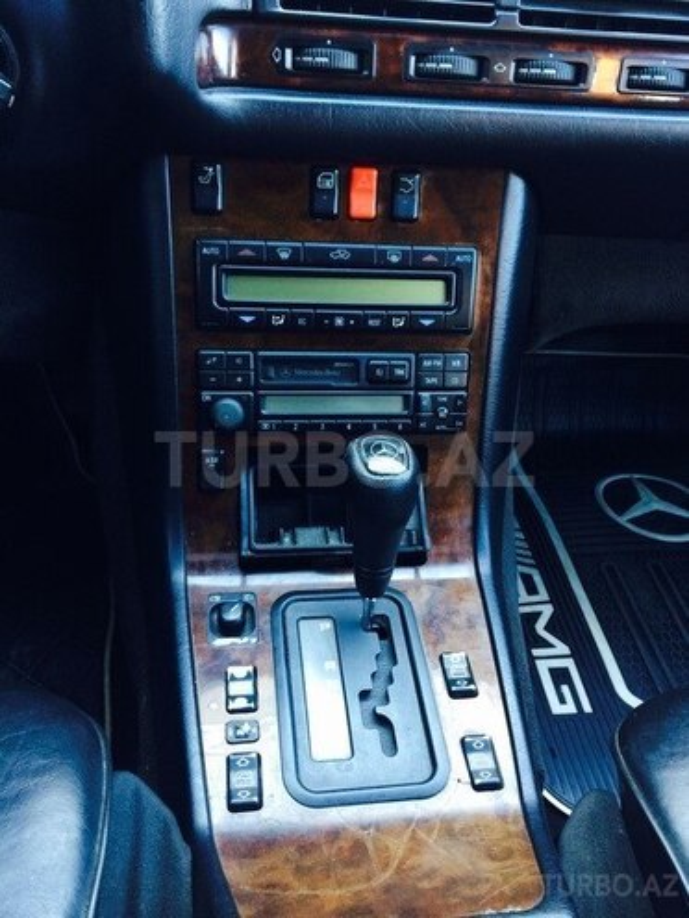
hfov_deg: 48.2
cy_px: 459
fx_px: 770
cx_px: 344
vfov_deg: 61.7
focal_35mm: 29
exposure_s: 1/33
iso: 100
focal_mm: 4.15
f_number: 2.2
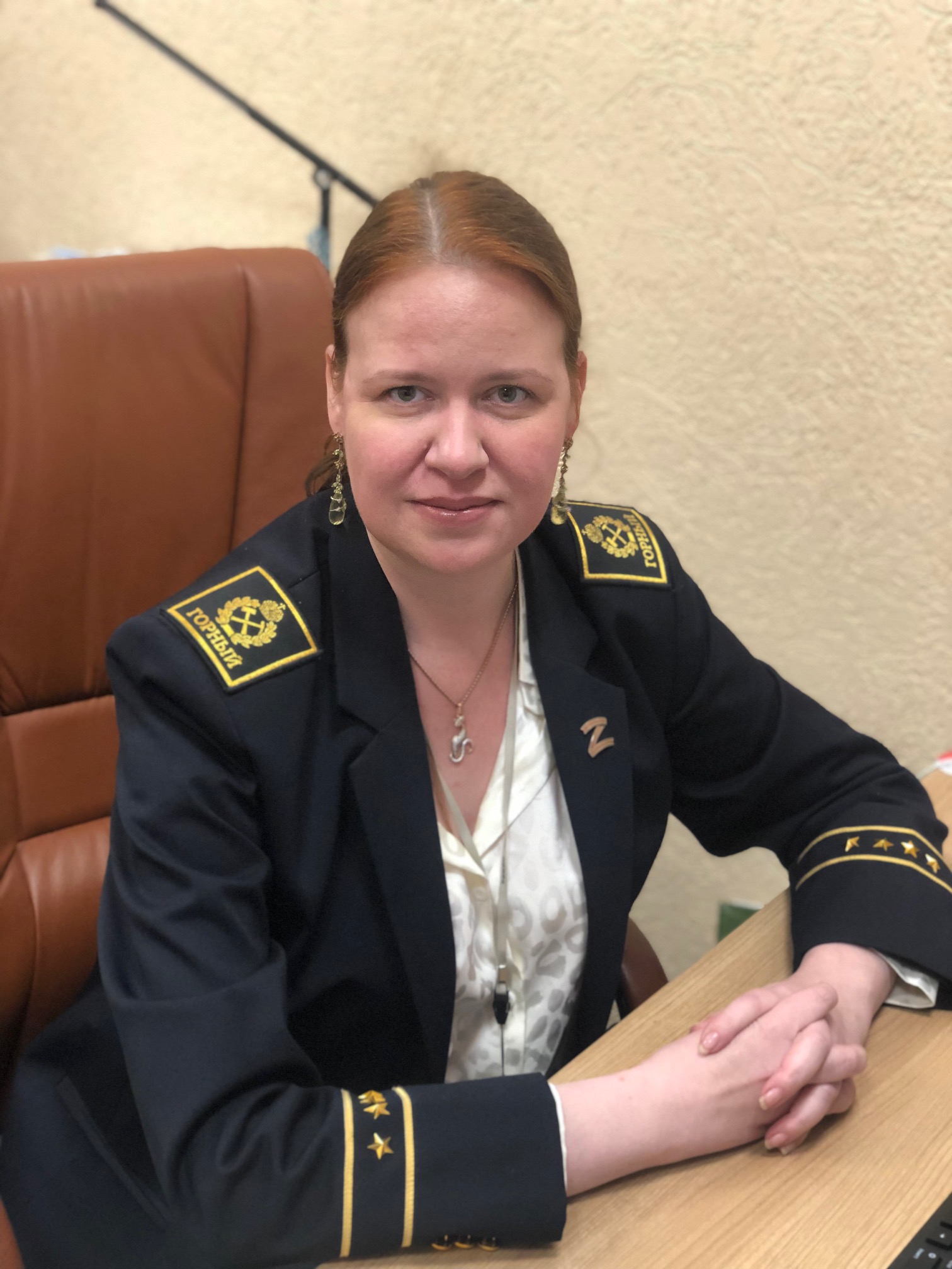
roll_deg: -3.3
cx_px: 476
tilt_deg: -22.7
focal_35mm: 52
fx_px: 1907
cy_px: 634
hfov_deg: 28.0
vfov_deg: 36.8
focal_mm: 6
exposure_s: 1/25
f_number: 2.4
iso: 125
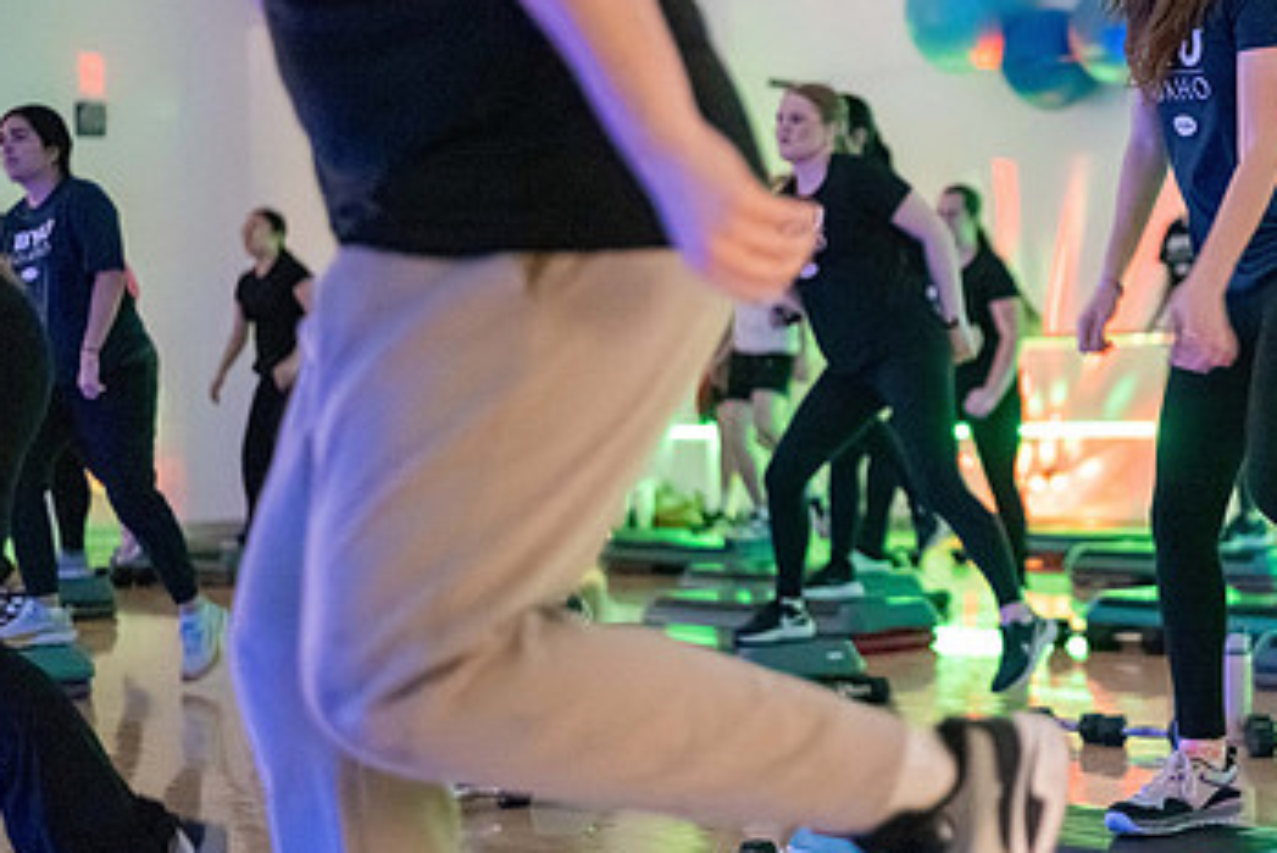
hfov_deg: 24.0
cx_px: 1043
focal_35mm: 83
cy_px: 317
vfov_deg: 16.4
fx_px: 2945
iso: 12800
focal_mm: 50
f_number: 1.8
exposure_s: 1/125
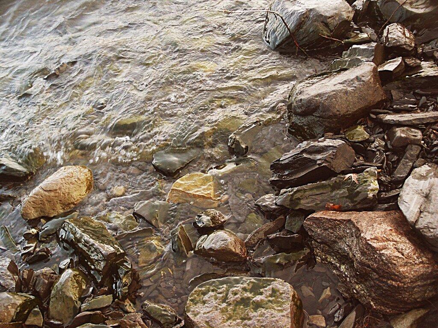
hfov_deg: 43.9
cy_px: 164
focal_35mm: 43
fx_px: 544
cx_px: 219
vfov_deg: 33.6
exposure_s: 1/45
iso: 125
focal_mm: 9.04
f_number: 3.6
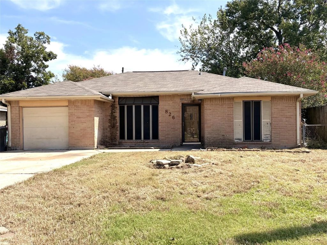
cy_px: 122
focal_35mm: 30
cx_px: 164
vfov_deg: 46.8
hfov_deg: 60.0
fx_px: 283
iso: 50
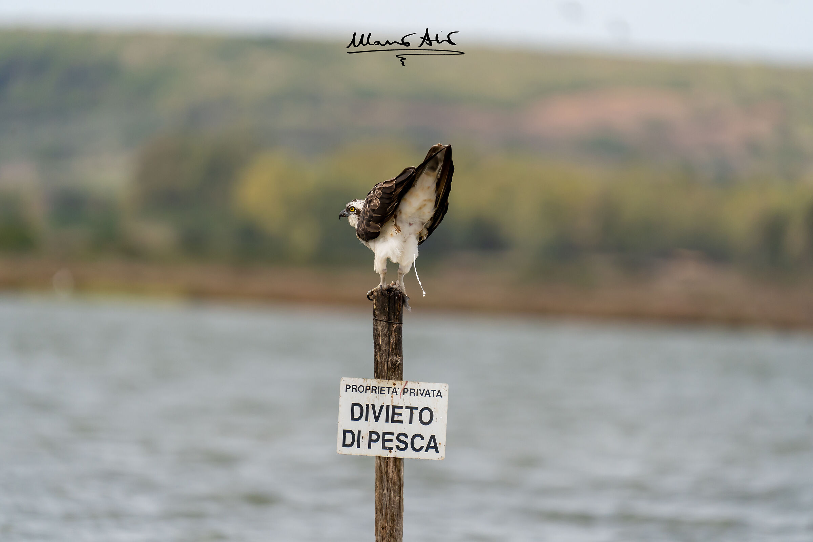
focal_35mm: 600
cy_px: 271
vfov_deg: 2.3
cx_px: 406
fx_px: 13549
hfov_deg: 3.4
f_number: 6.3
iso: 1250
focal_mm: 600
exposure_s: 1/1250
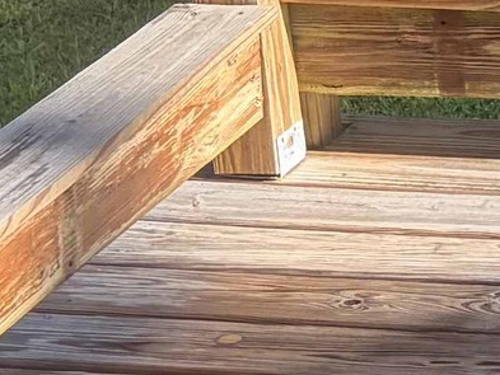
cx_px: 1401
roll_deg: -1.5
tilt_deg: -15.8
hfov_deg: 8.5
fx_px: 2933
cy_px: -104
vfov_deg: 7.3
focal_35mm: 203
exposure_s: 1/456
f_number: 1.6
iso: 64
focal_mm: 5.96
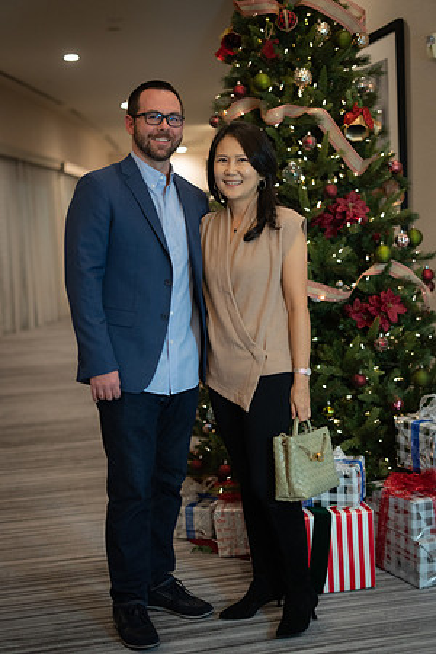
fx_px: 908
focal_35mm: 50
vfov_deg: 39.6
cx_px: 218
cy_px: 327
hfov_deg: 27.0
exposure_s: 1/320
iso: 1600
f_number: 1.8
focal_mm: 50
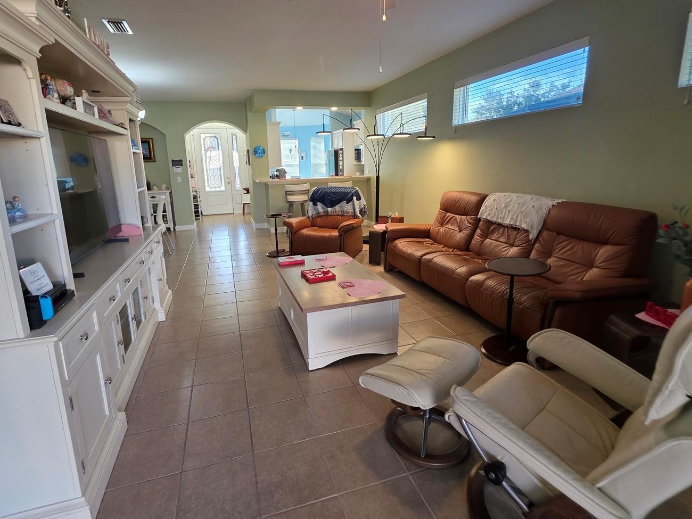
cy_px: 225
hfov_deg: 94.4
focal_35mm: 16
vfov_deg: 77.7
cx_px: 324
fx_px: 320
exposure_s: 1/120
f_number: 1.9
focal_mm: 2.2
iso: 125
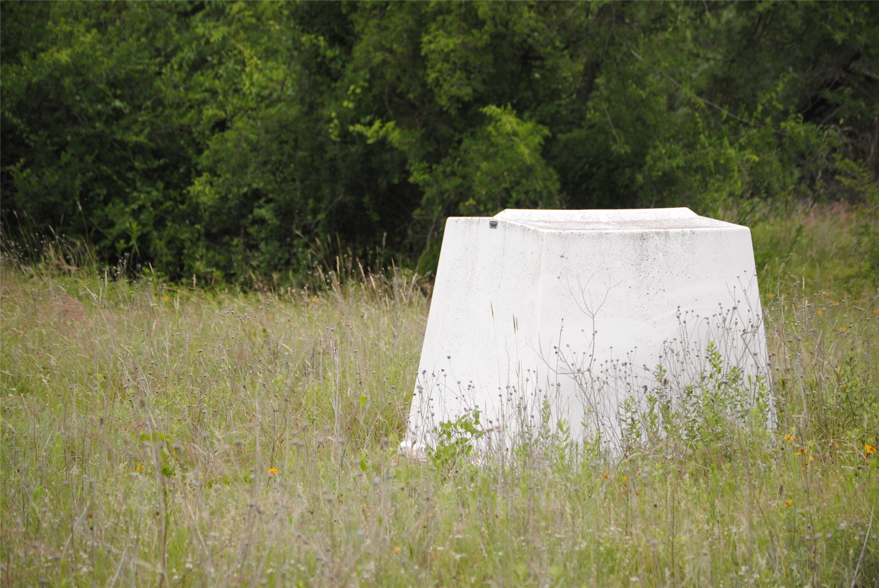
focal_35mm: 128
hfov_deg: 16.1
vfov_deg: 10.8
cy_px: 294
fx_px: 3116
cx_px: 440
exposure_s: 1/500
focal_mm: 85
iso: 110
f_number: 5.6
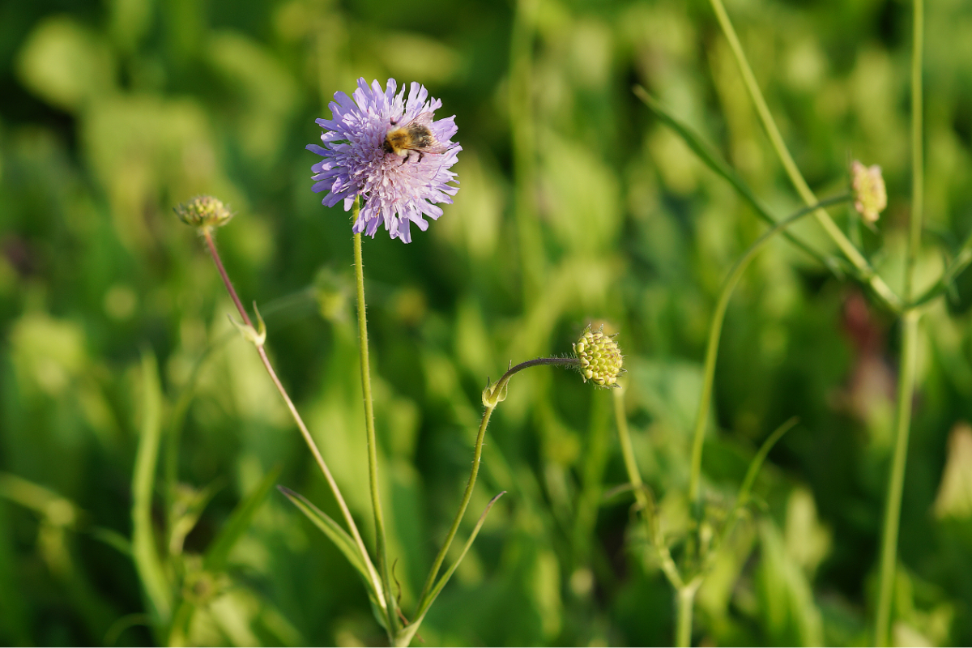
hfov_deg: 13.7
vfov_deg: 9.1
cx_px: 486
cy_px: 324
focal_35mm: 150
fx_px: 4050
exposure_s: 1/200
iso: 100
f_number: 5.6
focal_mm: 100
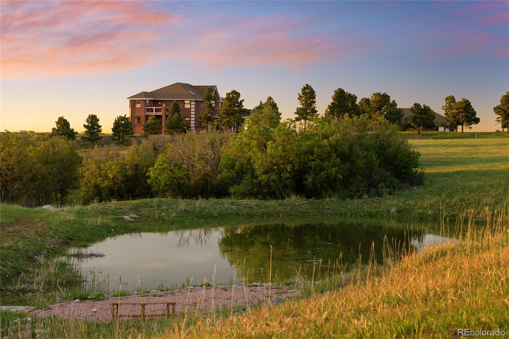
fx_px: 1060
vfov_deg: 18.2
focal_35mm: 75
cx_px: 254
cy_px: 170
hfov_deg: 27.0
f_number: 5.6
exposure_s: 1/160
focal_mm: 50
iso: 200
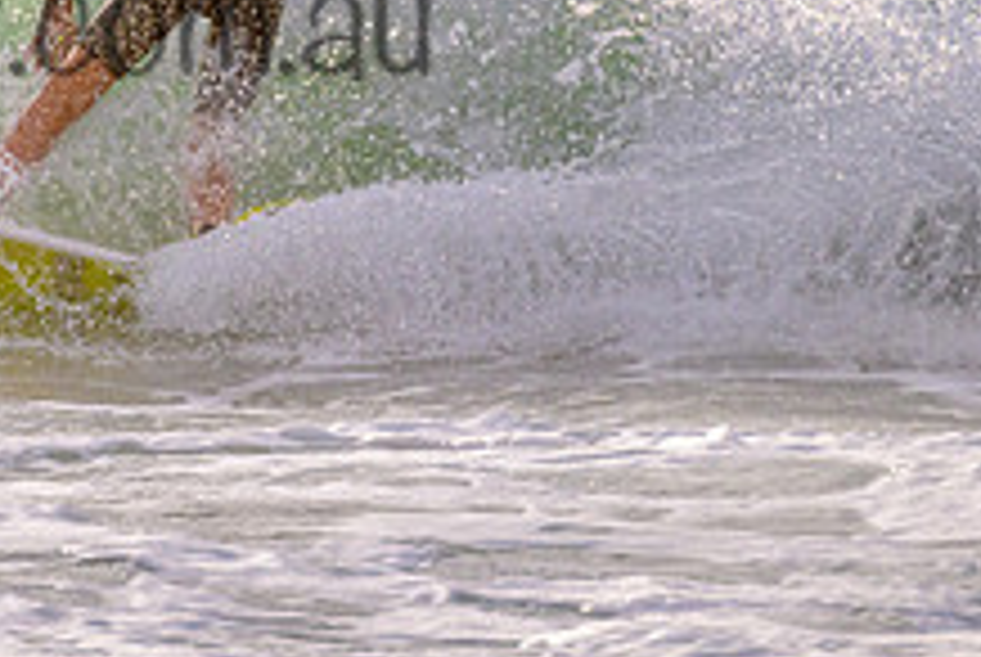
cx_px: -45
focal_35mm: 2124
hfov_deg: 1.0
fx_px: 57956
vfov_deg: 0.6
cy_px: -29
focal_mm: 800
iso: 900
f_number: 11
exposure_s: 1/2000
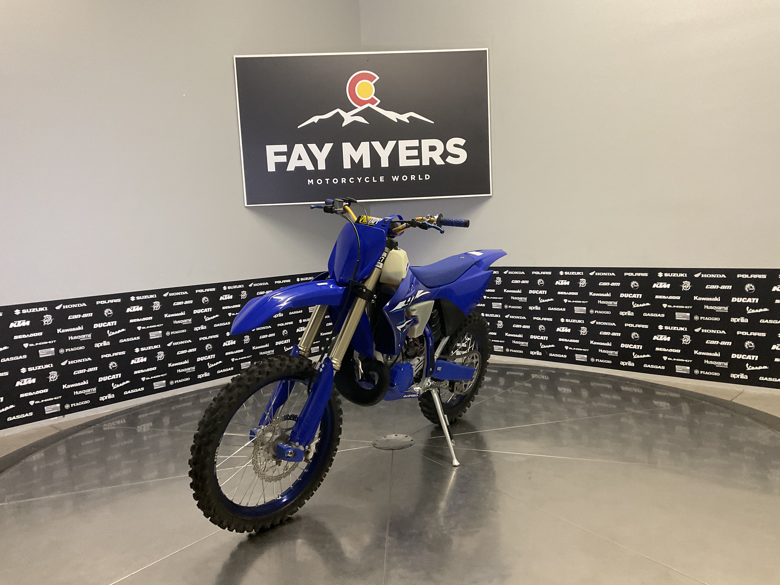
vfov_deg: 48.2
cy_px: 292
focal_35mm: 29
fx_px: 653
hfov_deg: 61.7
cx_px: 390
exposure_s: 1/60
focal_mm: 3
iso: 200
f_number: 1.8
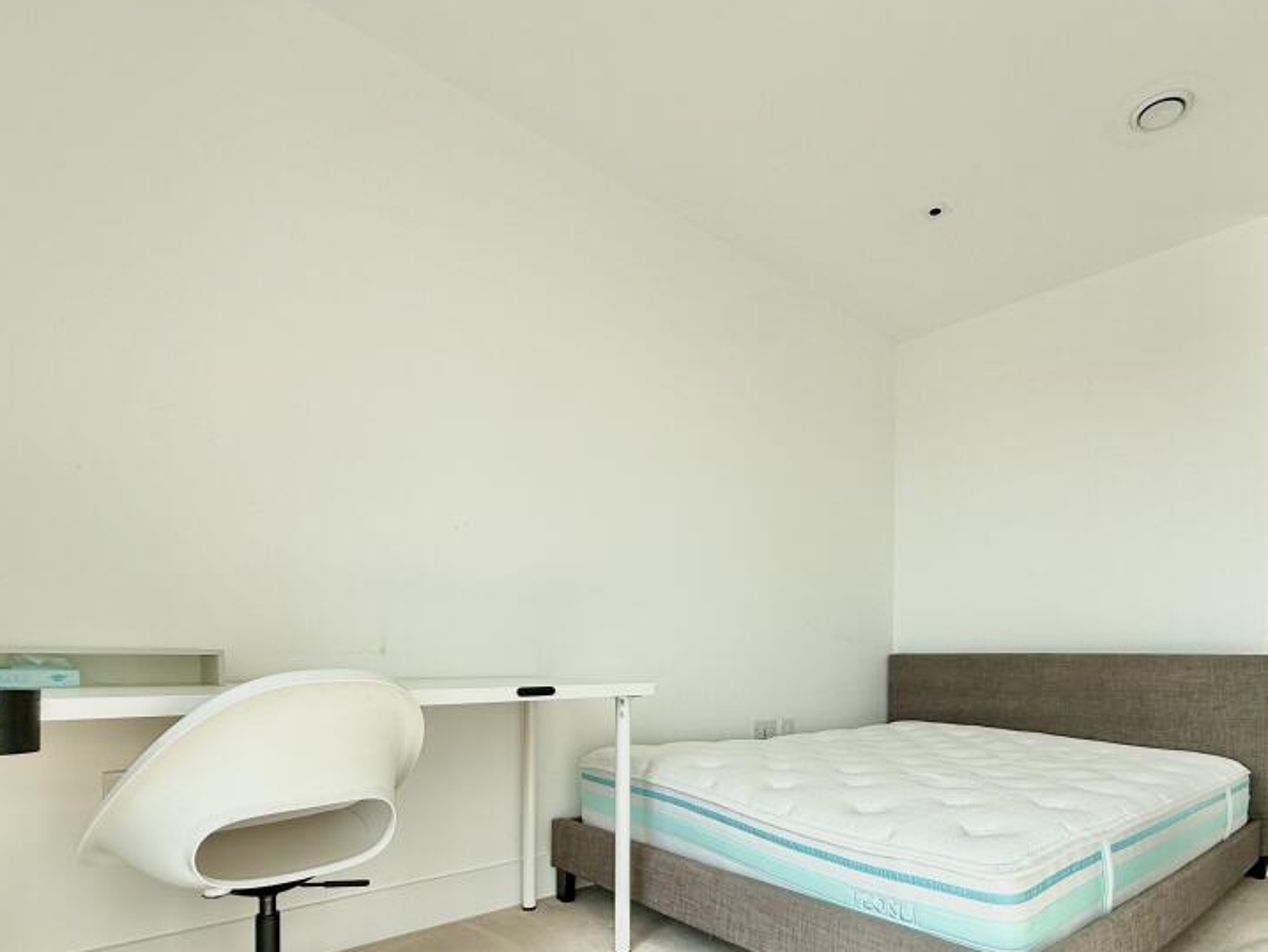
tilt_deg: +0.2
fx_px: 733
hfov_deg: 81.3
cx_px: 716
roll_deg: -0.9
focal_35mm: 20
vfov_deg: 63.8
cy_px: 658
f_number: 2.2
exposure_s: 1/351
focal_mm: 2.22
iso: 50
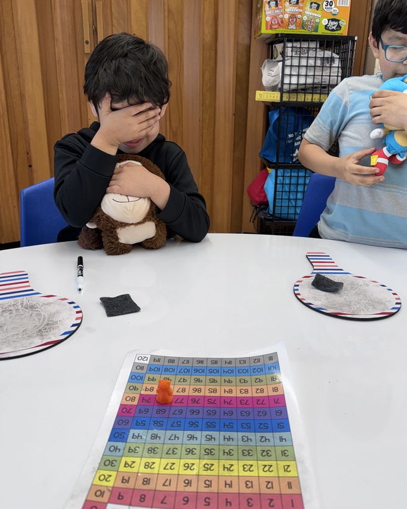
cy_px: 230
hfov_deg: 49.8
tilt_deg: -17.8
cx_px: 234
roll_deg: -2.2
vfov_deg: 60.3
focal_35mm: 29
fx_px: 436
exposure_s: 1/120
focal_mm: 6.76
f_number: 1.78
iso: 64
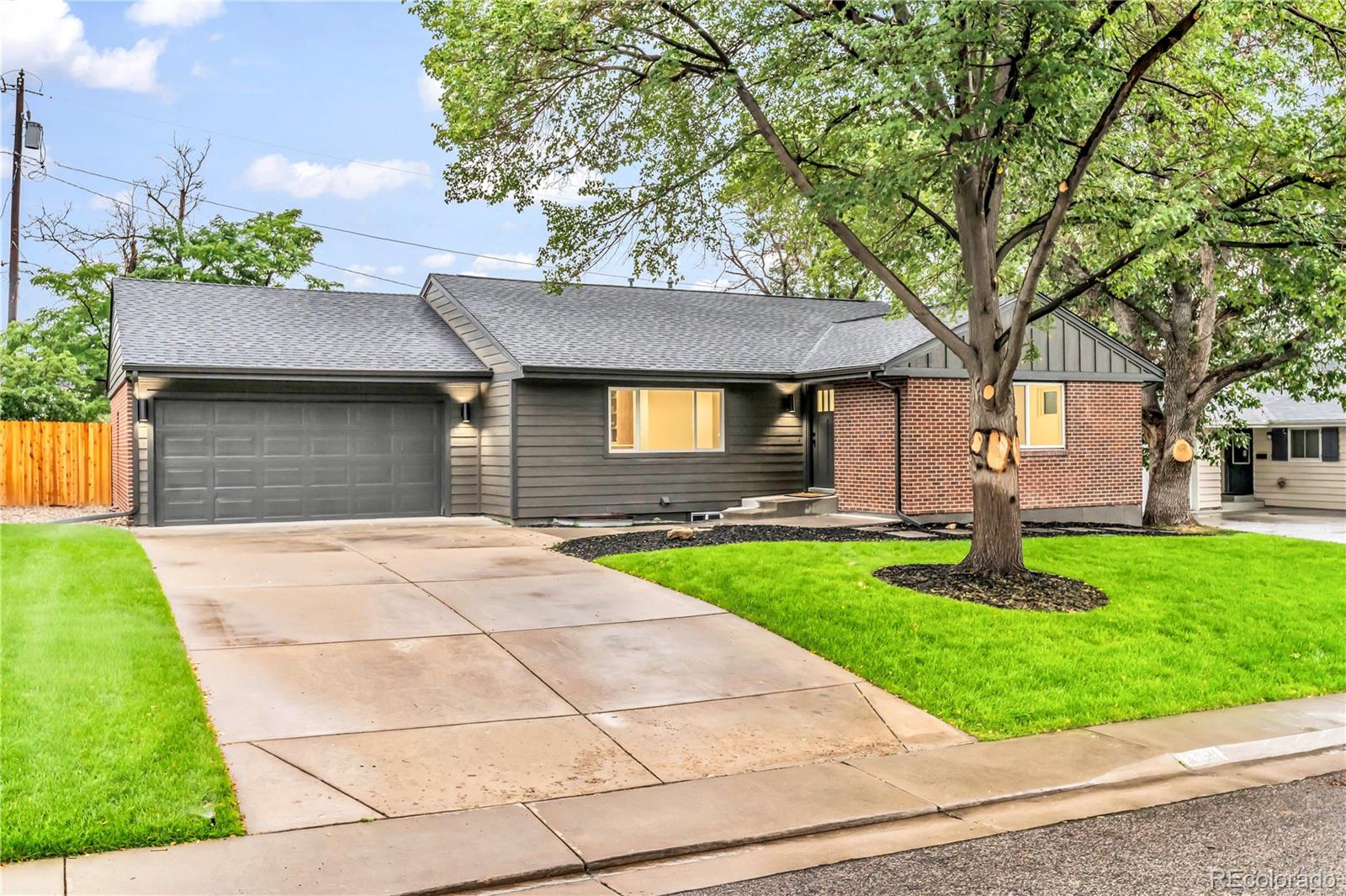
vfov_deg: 43.6
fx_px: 1121
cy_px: 448
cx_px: 673
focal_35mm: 30
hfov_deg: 61.9
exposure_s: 1/15
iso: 1250
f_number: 8
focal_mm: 30
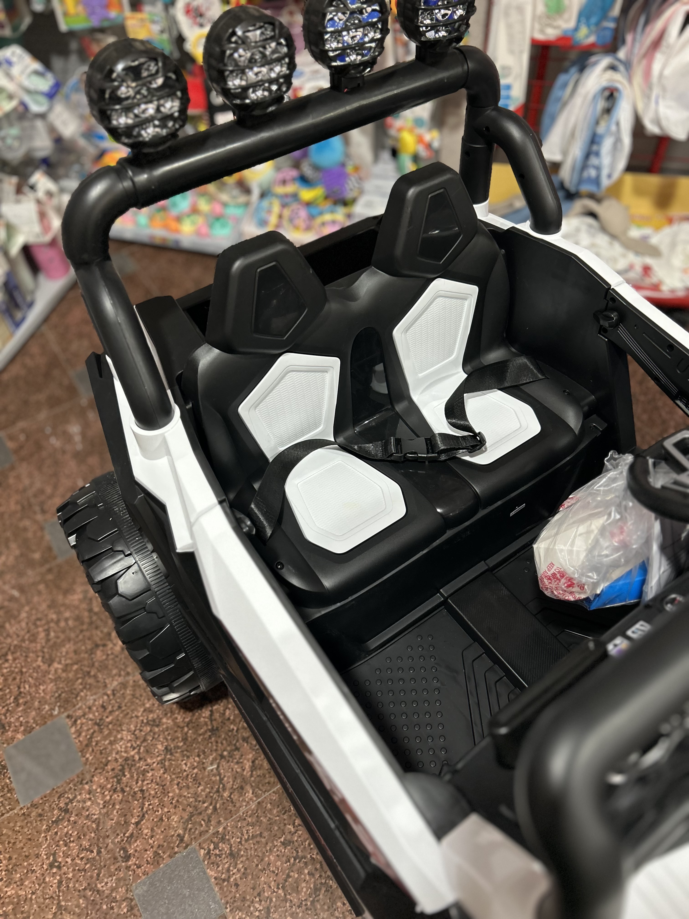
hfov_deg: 53.1
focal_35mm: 26
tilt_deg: -51.2
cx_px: 344
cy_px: 460
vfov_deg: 67.3
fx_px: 690
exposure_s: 1/50
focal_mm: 5.7
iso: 320
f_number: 1.5
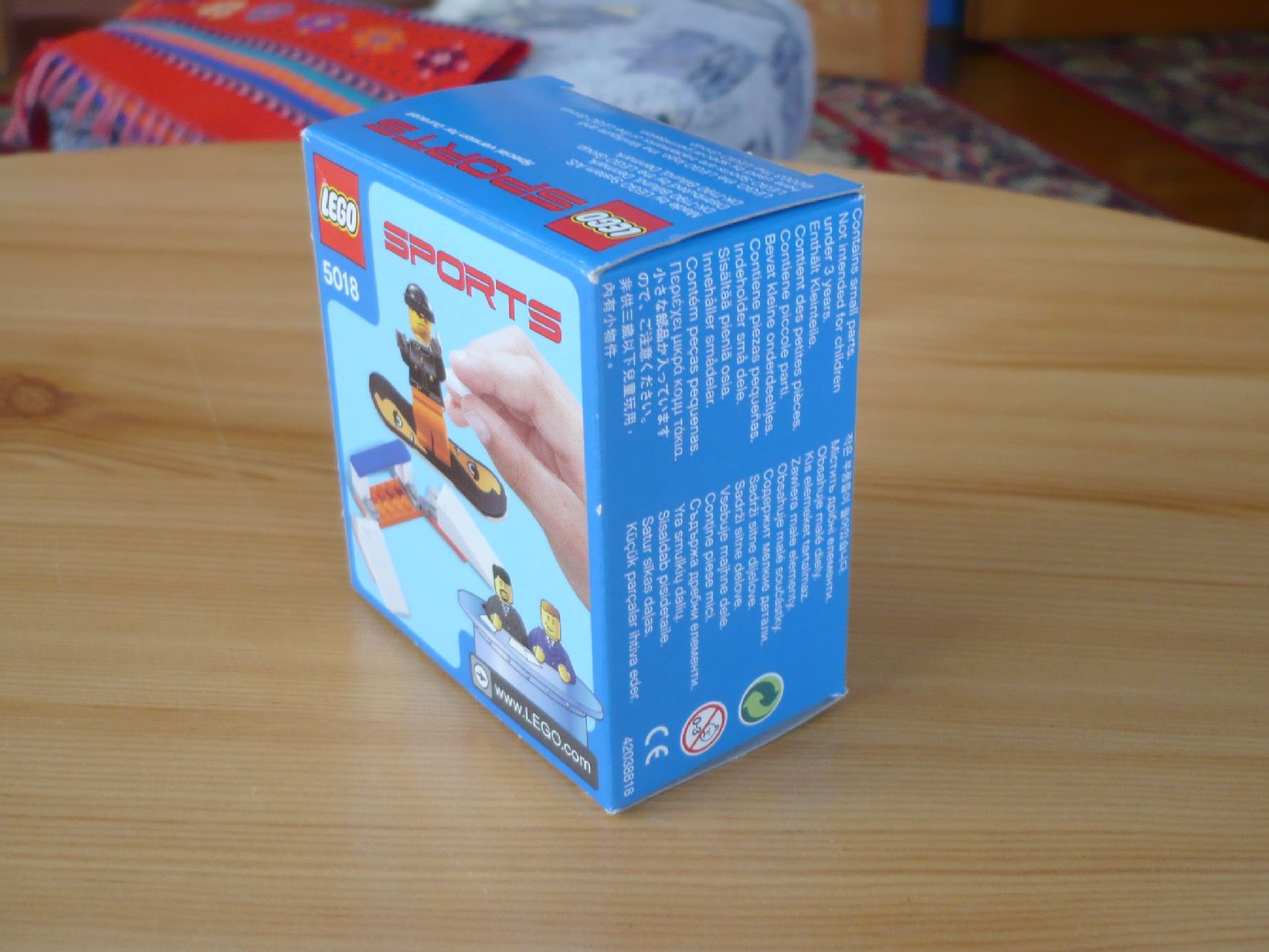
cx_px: 634
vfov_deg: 32.7
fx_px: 1613
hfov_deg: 42.9
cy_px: 361
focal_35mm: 44
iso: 100
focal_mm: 5.8
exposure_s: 1/30
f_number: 2.8
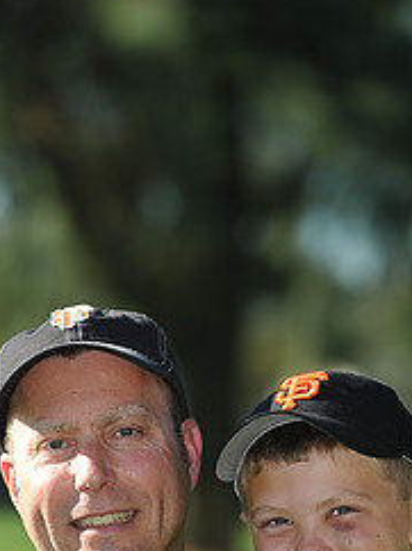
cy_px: 644
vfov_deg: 5.9
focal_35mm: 334
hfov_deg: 4.4
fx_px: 5310
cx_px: 196
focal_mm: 145
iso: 200
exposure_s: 1/1000
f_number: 4
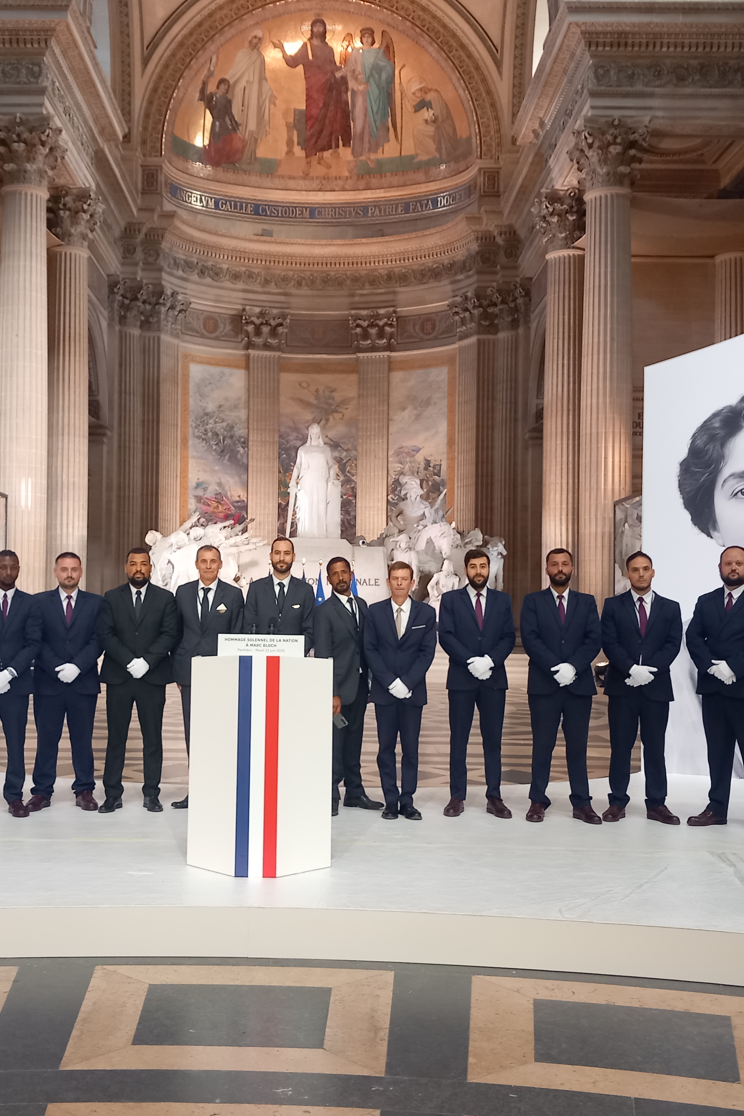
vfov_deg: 50.7
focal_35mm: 38
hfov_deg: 34.9
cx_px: 296
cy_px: 556
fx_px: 1178
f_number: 1.8
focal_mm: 4
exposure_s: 1/33.3
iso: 160
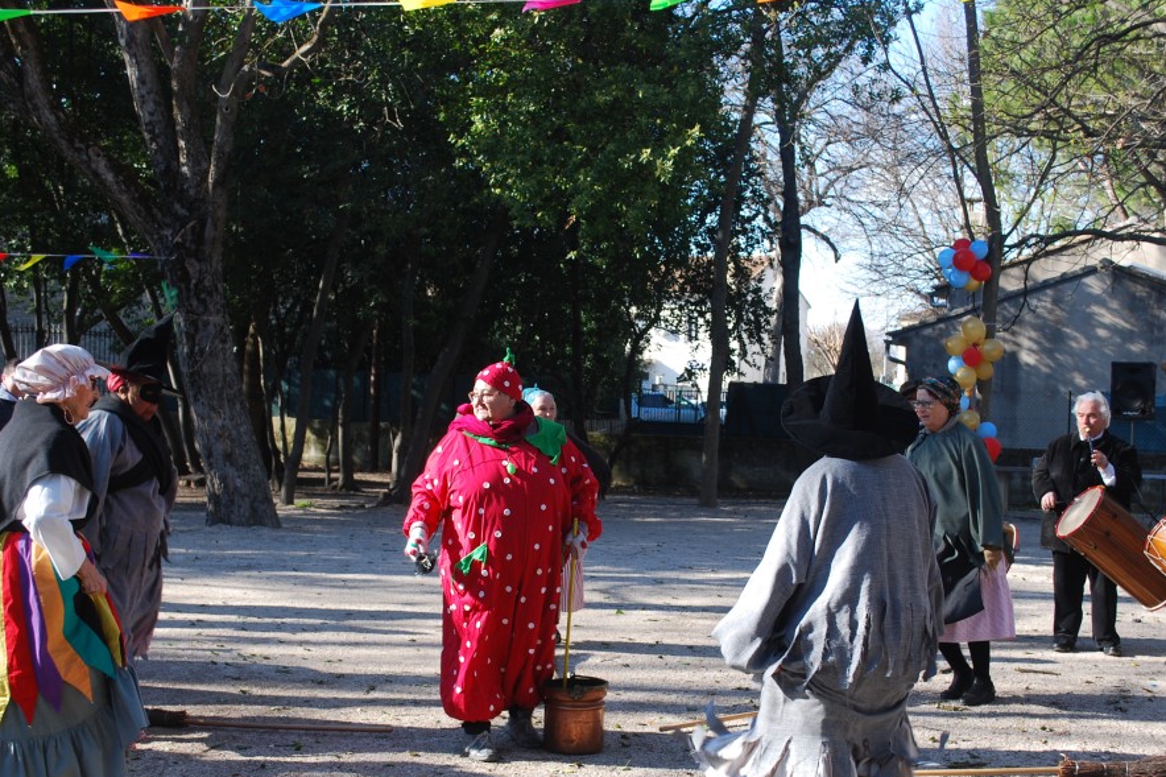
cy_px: 437
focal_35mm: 51
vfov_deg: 26.5
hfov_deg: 38.9
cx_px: 588
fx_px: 1651
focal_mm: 30
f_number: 5.6
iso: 160
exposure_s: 1/125
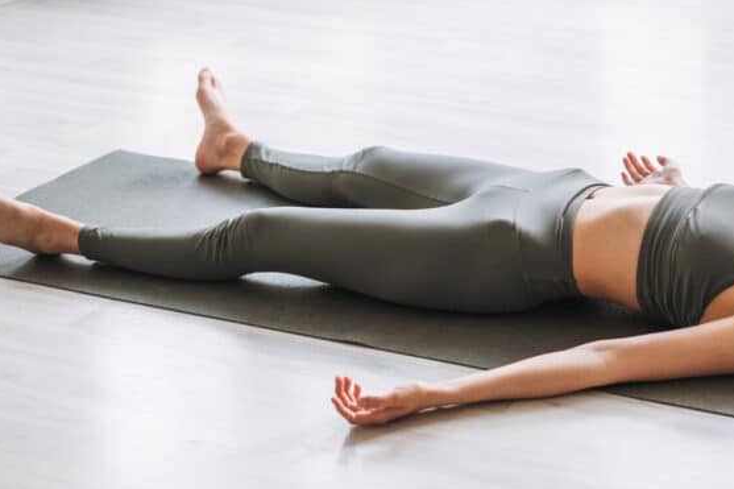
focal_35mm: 92
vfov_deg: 14.8
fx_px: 1875
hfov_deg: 21.8
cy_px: 152
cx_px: 606
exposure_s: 1/200
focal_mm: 50
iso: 200
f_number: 2.2
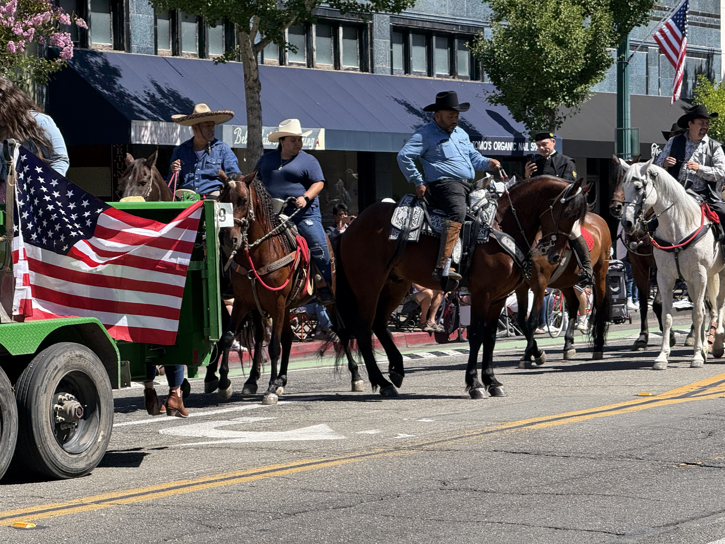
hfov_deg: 16.4
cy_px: 272
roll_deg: +1.4
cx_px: 362
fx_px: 2513
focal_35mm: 120
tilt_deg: -1.8
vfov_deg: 12.3
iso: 64
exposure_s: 1/1033
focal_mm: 15.66
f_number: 2.8
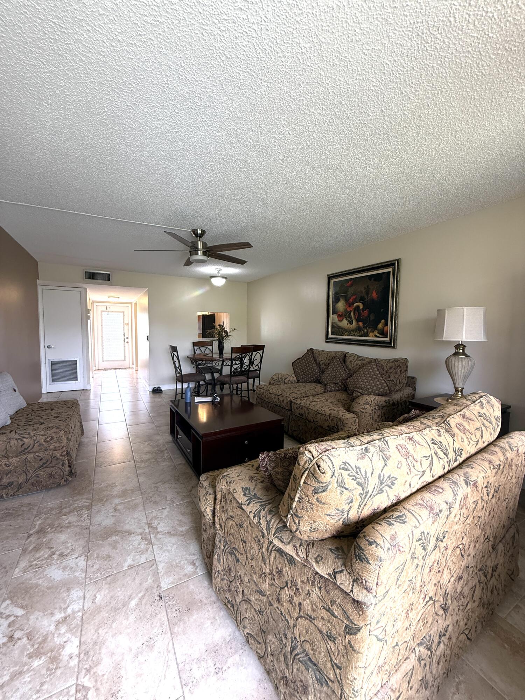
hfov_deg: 85.7
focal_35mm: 14
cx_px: 262
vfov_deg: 102.1
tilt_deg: -2.8
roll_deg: -1.0
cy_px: 350
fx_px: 283
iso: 200
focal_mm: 2.22
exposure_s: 1/60
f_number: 2.2
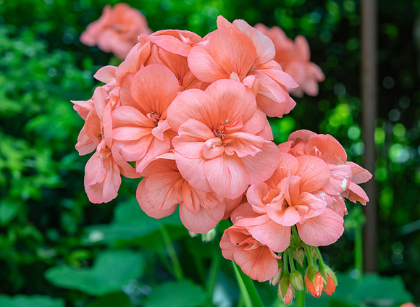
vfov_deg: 10.8
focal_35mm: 134
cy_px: 145
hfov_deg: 14.8
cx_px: 208
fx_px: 1617
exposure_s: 1/40
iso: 400
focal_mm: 80
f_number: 11
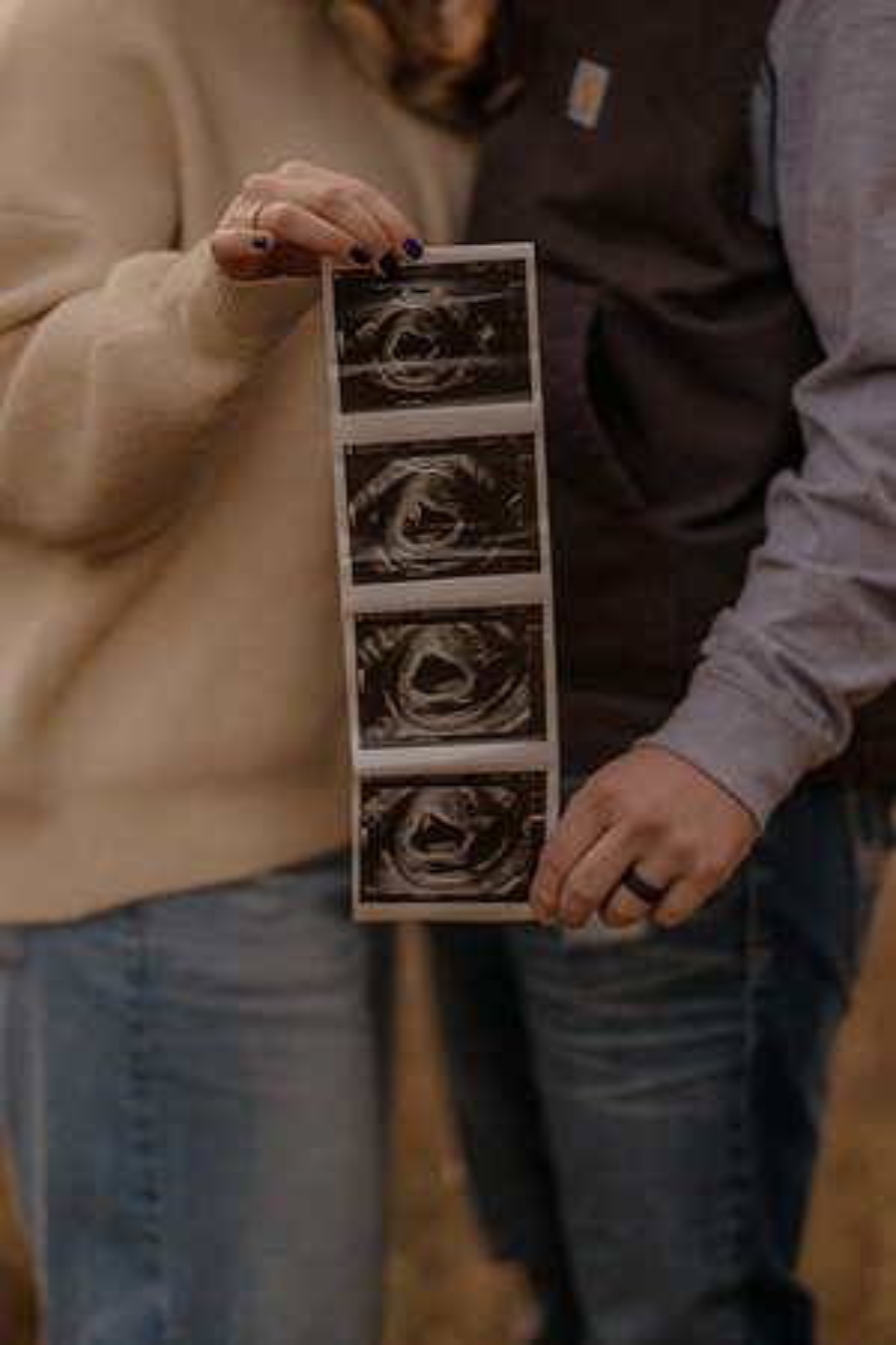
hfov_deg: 16.1
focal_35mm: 85
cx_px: 448
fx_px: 3173
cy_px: 672
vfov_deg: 23.9
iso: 320
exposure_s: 1/1000
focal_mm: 85
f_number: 1.4
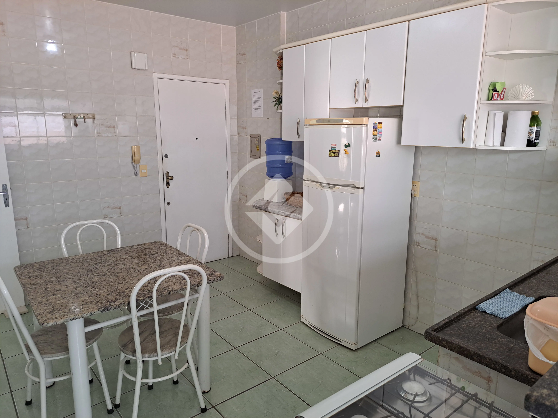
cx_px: 279
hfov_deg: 71.6
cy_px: 209
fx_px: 387
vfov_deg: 56.8
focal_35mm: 24
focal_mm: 5.23
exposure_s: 1/60
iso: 125
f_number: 1.8
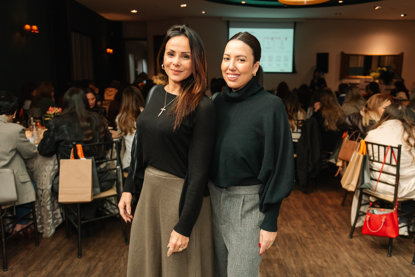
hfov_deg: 56.7
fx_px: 384
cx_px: 223
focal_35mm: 33
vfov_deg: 39.7
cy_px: 149
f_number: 2.8
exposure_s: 1/800
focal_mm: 31
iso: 2500
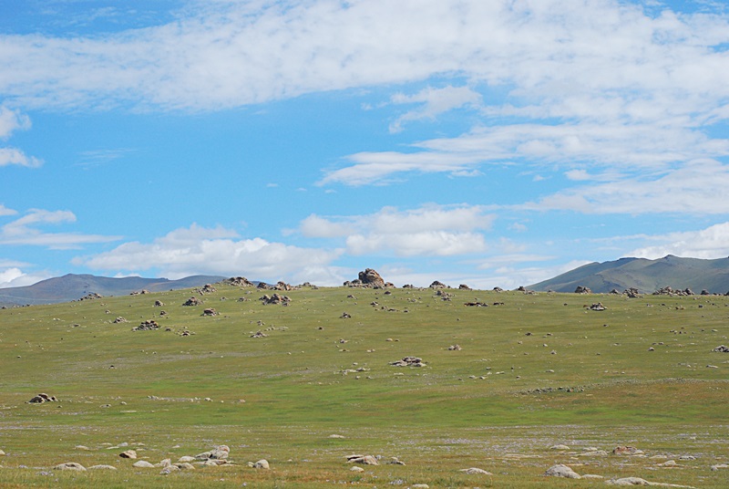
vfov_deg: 18.2
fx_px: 1521
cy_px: 244
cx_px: 364
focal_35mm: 75
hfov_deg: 27.0
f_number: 5.6
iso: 400
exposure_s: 1/3200
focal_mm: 50
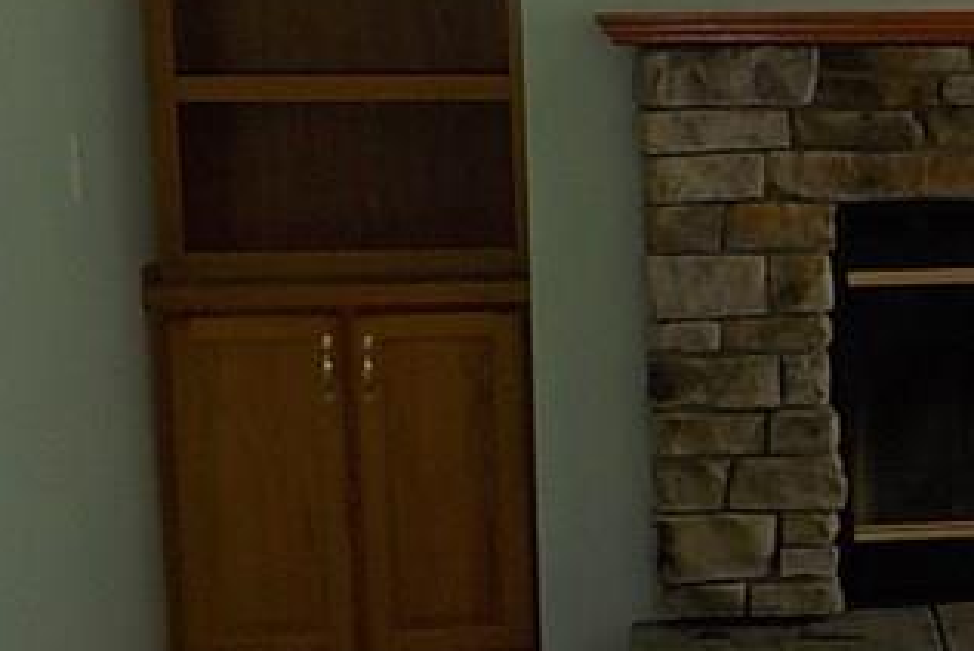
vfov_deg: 13.6
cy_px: 305
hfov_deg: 18.2
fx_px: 2734
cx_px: 1421
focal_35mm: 101
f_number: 3.3
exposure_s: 1/160
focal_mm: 4.1
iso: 125
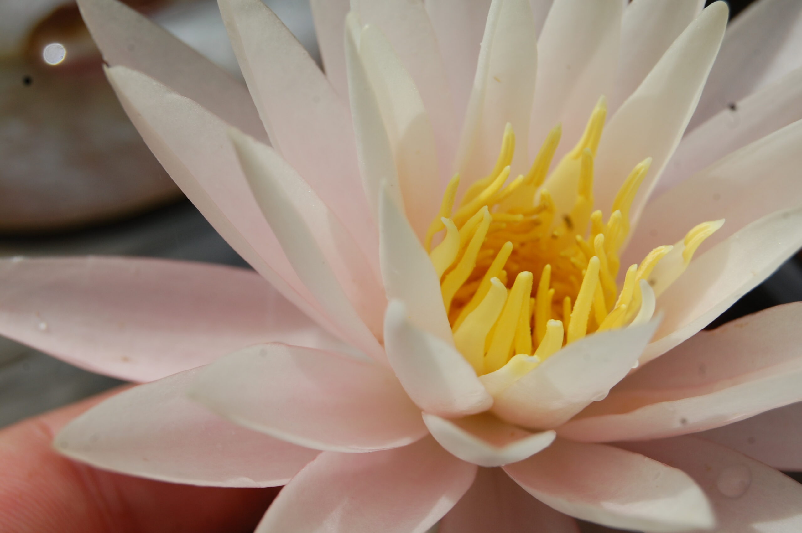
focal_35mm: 82
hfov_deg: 24.6
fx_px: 1836
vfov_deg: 16.5
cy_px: 266
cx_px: 401
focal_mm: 55
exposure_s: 1/400
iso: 200
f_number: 10
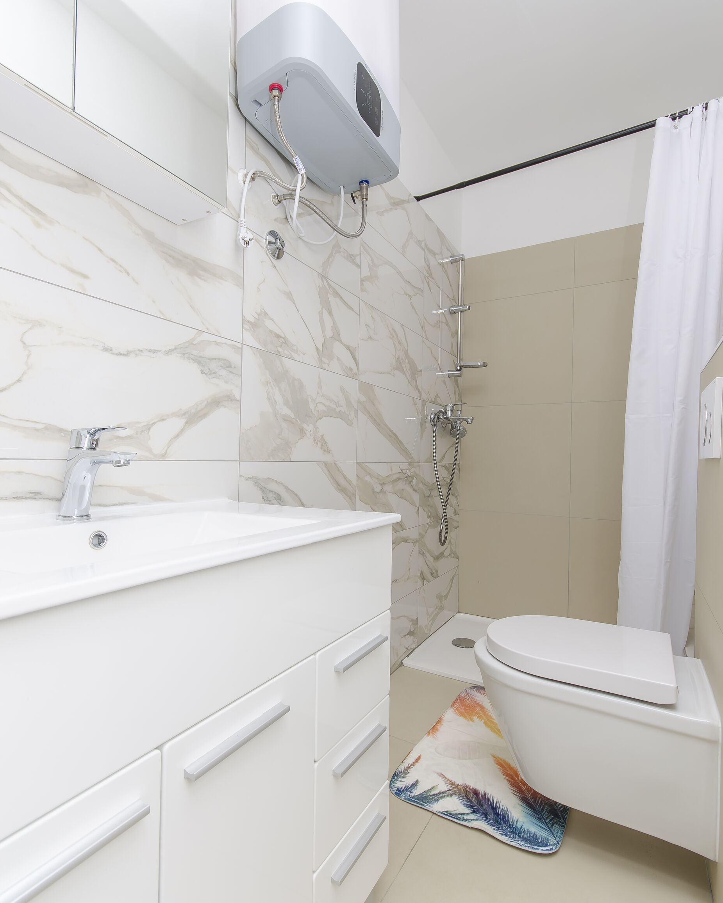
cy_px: 456
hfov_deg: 77.0
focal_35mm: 17
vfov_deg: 89.6
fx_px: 455
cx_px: 362
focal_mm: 10
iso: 100
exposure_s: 1/100
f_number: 7.1
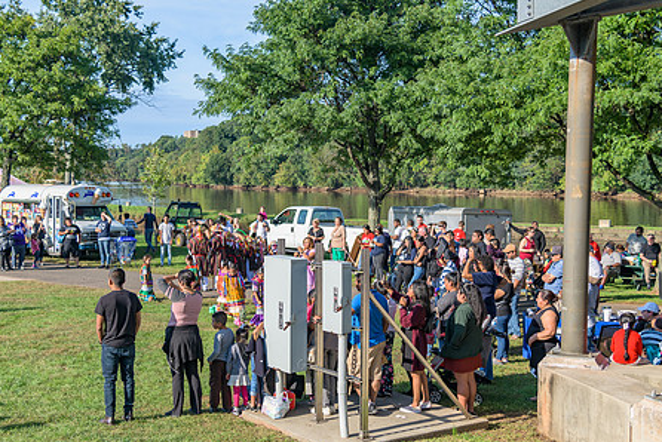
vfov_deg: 26.0
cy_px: 251
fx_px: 957
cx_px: 284
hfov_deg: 38.1
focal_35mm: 52
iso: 64
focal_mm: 40
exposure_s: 1/200
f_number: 4
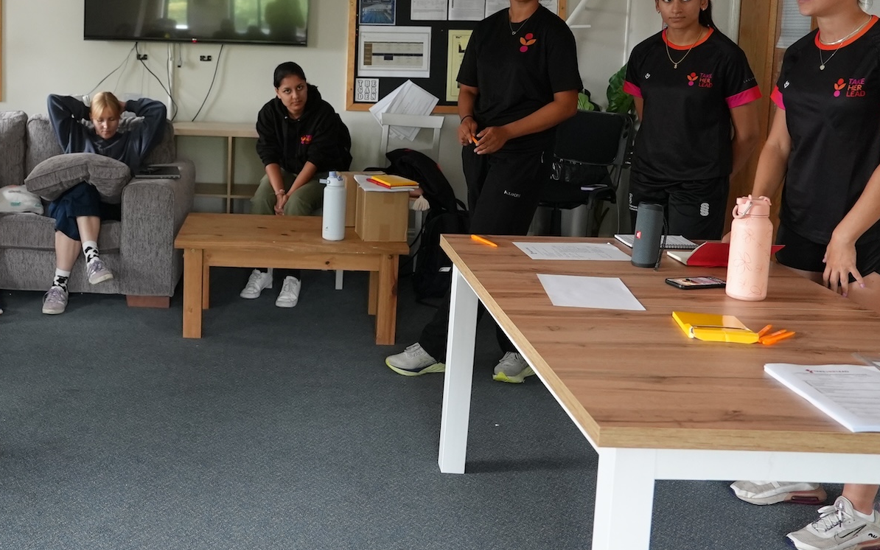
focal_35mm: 41
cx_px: 196
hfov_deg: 46.1
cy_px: 145
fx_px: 983
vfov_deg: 30.8
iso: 4000
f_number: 4
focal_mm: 24
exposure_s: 1/160
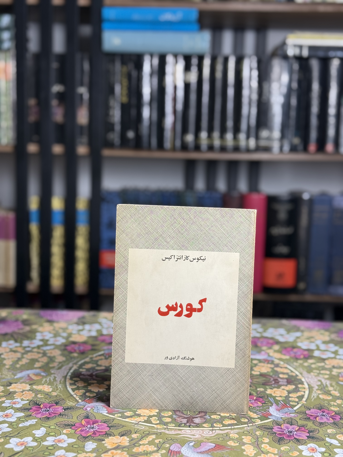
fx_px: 634
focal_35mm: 48
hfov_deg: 30.3
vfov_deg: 39.7
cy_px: 228
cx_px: 172
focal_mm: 6.76
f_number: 1.78
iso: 80
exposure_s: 1/100
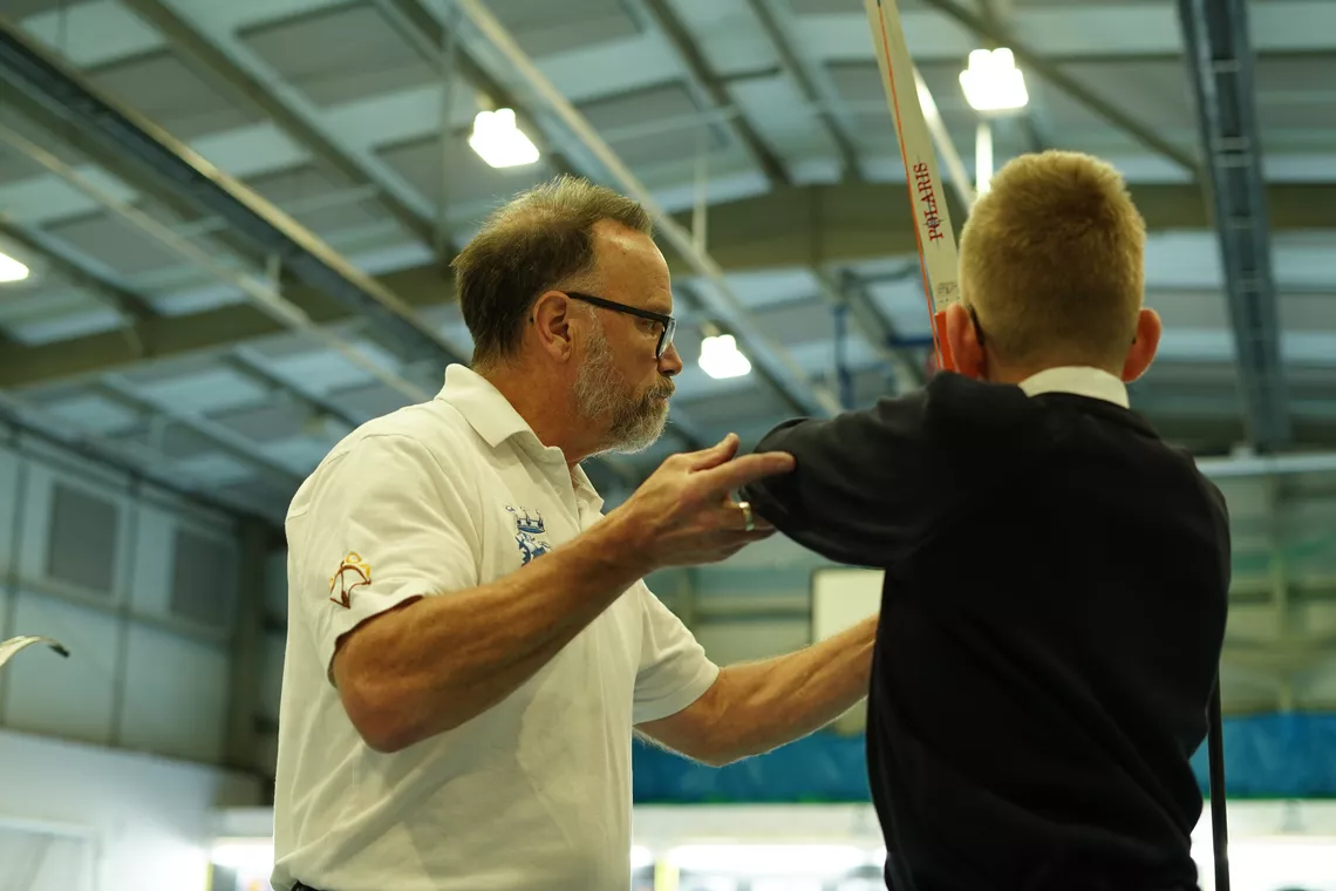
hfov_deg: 39.6
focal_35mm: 50
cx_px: 668
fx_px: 1855
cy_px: 446
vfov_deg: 27.0
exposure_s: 1/50
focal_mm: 50
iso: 1000
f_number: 2.8
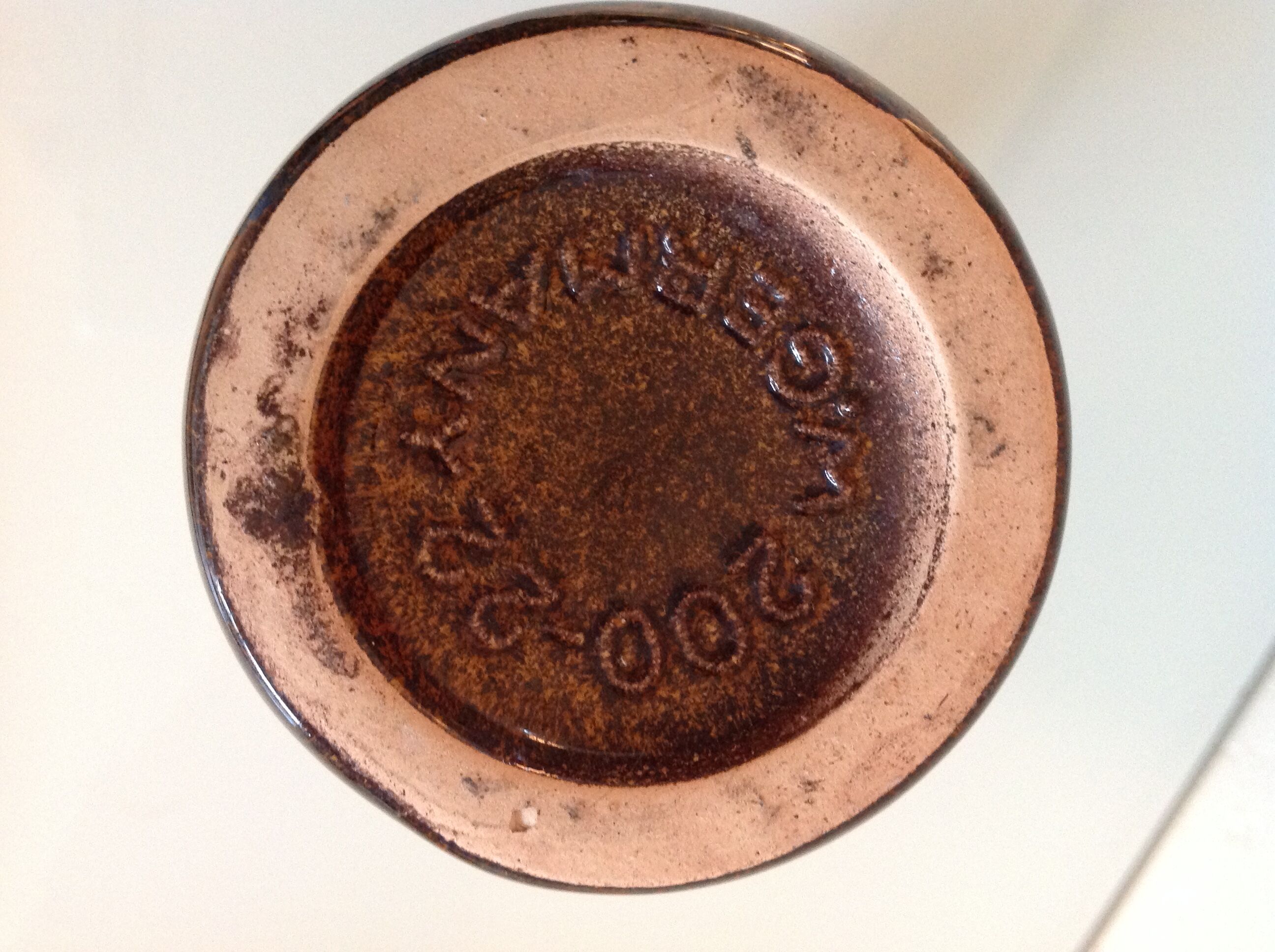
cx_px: 638
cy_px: 476
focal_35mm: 35
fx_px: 1287
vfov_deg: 40.6
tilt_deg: -81.6
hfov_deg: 52.7
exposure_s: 1/17
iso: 320
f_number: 2.4
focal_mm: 4.28
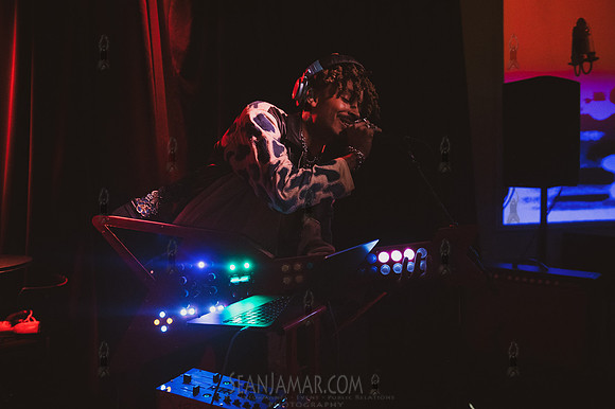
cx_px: 308
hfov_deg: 56.5
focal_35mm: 34
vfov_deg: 39.4
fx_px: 572
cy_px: 204
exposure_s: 1/320
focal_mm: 32
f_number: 3.5
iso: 12800
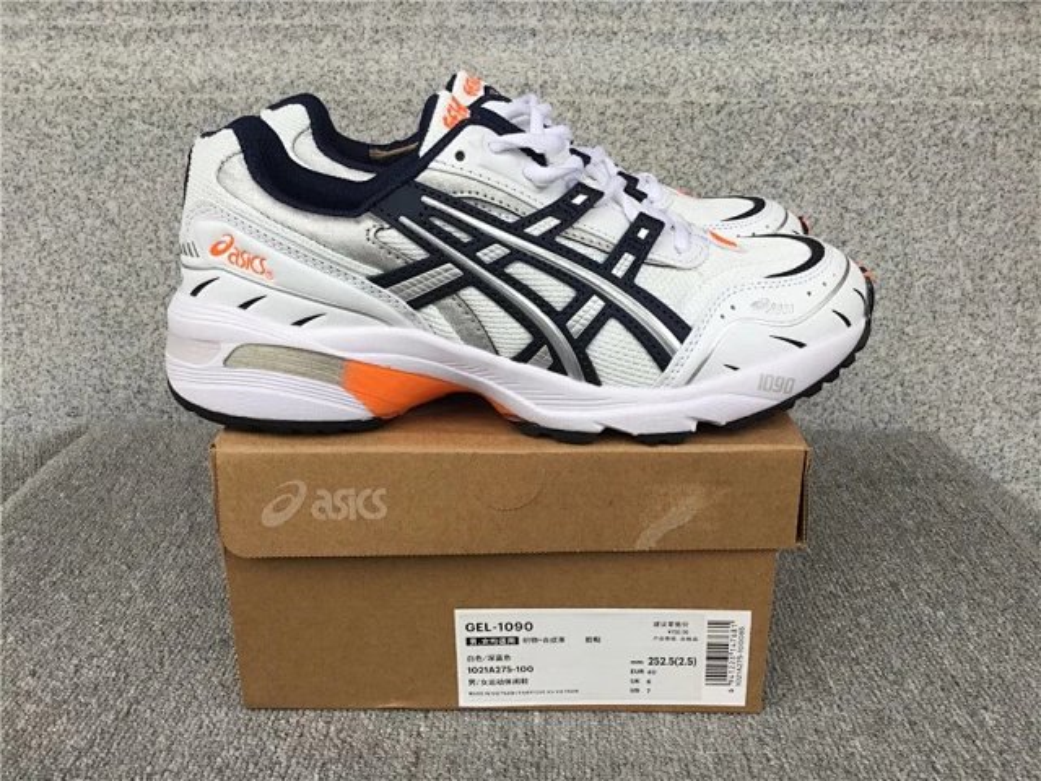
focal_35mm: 31
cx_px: 520
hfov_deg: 58.4
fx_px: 932
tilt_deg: -18.8
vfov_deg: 45.4
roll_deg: +0.2
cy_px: 390
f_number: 2.4
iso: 32
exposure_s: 1/100
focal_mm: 3.3
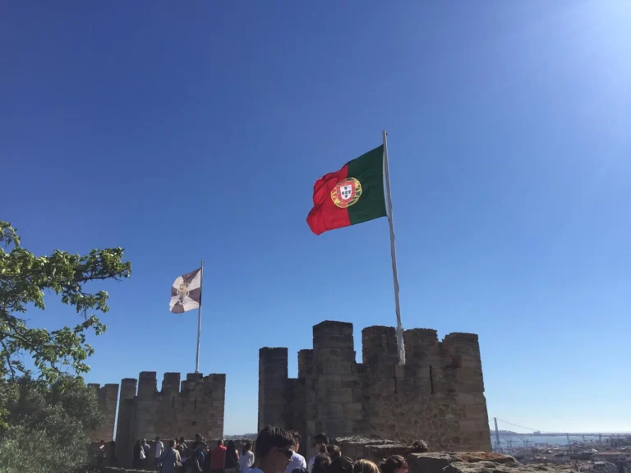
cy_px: 236
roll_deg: +0.1
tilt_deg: +19.4
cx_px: 316
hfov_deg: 61.7
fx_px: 529
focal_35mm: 29
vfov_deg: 48.2
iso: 32
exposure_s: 1/3049
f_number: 2.2
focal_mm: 4.15
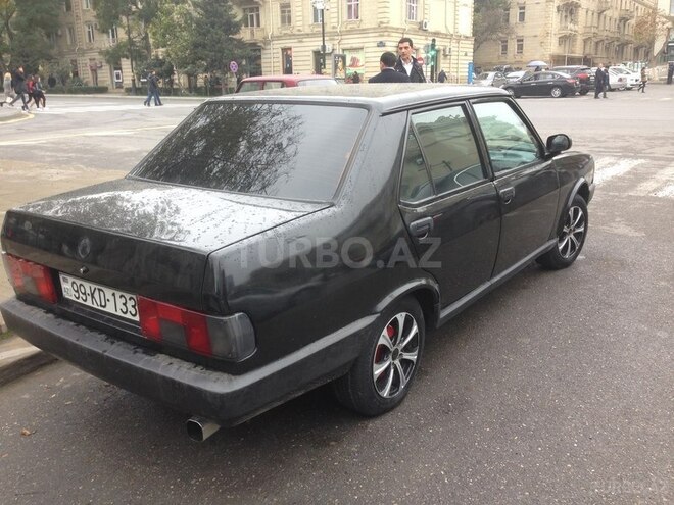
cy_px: 252
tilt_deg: -14.0
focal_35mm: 33
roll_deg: +0.1
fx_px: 643
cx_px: 337
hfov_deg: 55.4
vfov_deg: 42.9
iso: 50
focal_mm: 4.12
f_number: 2.4
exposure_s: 1/120
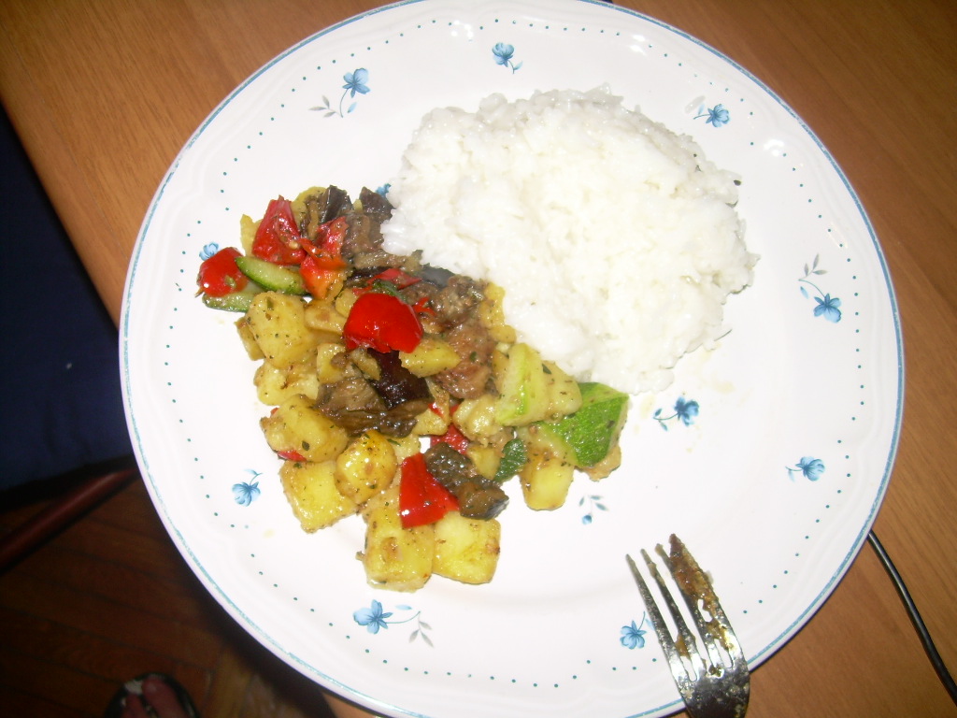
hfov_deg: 49.0
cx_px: 478
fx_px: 1051
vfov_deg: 37.7
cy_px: 359
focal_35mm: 38
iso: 50
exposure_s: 1/60
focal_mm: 6.3
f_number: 2.8
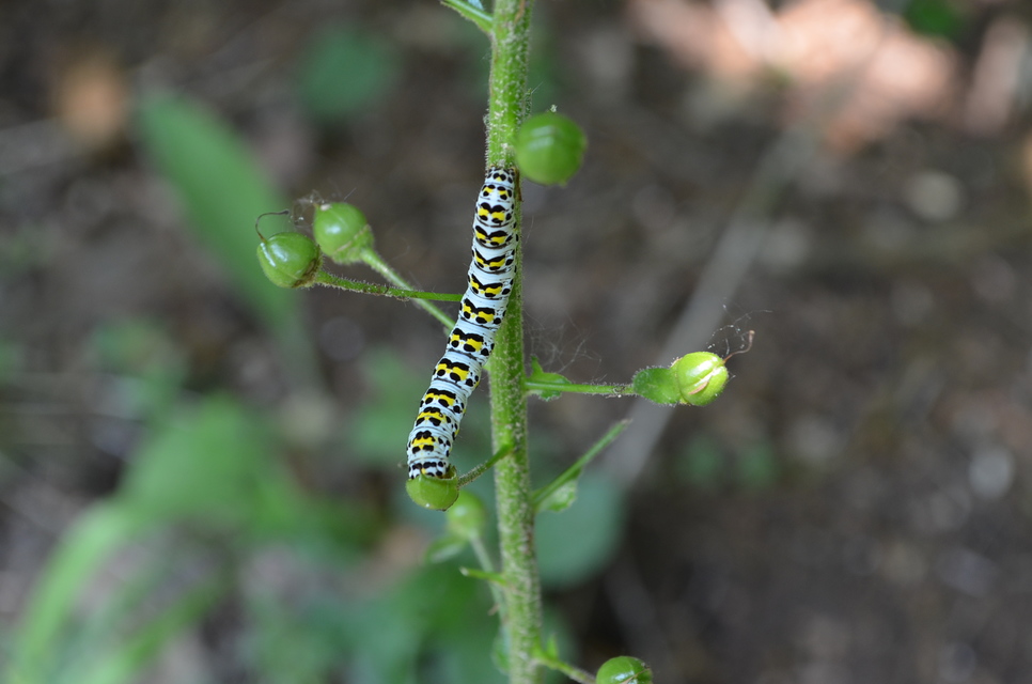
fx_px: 2360
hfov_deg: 24.7
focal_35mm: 82
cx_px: 516
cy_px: 342
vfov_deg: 16.5
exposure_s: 1/60
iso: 360
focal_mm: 55
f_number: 8
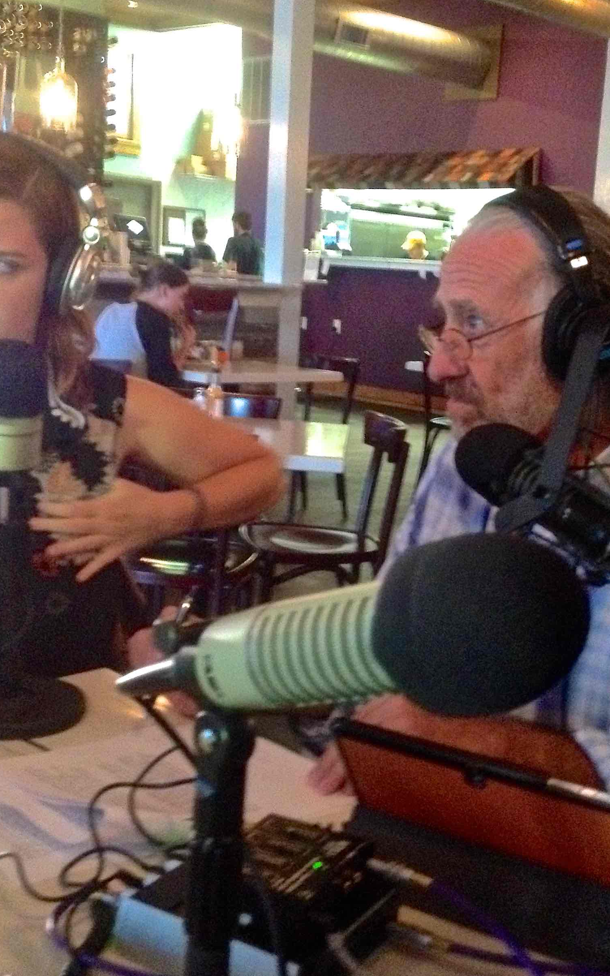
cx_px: 362
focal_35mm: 50
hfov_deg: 25.8
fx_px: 1330
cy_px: 485
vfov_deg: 40.3
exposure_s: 1/15
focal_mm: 4.28
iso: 800
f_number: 2.4
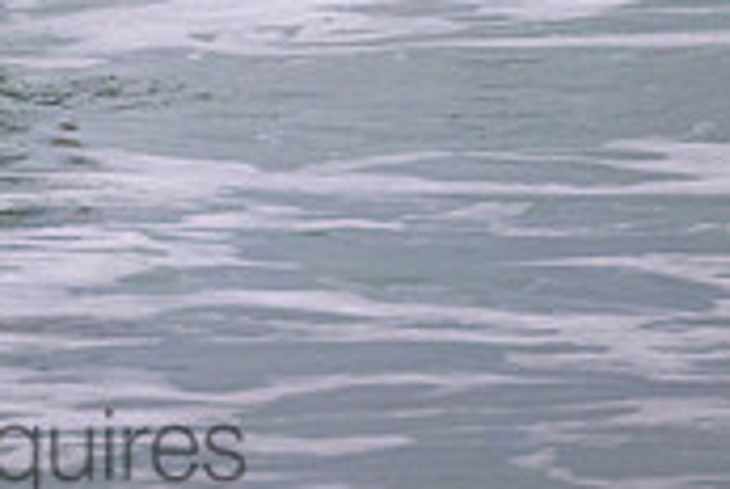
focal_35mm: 2677
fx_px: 54376
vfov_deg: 0.5
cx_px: -80
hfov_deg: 0.8
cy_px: -255
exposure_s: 1/1250
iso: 7200
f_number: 11
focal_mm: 800
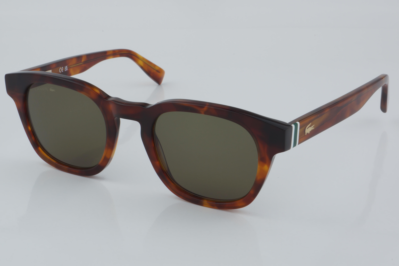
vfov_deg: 20.2
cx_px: 200
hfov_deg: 29.9
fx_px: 748
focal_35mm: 68
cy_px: 133
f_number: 32
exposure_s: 1/4
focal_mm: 45
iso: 100
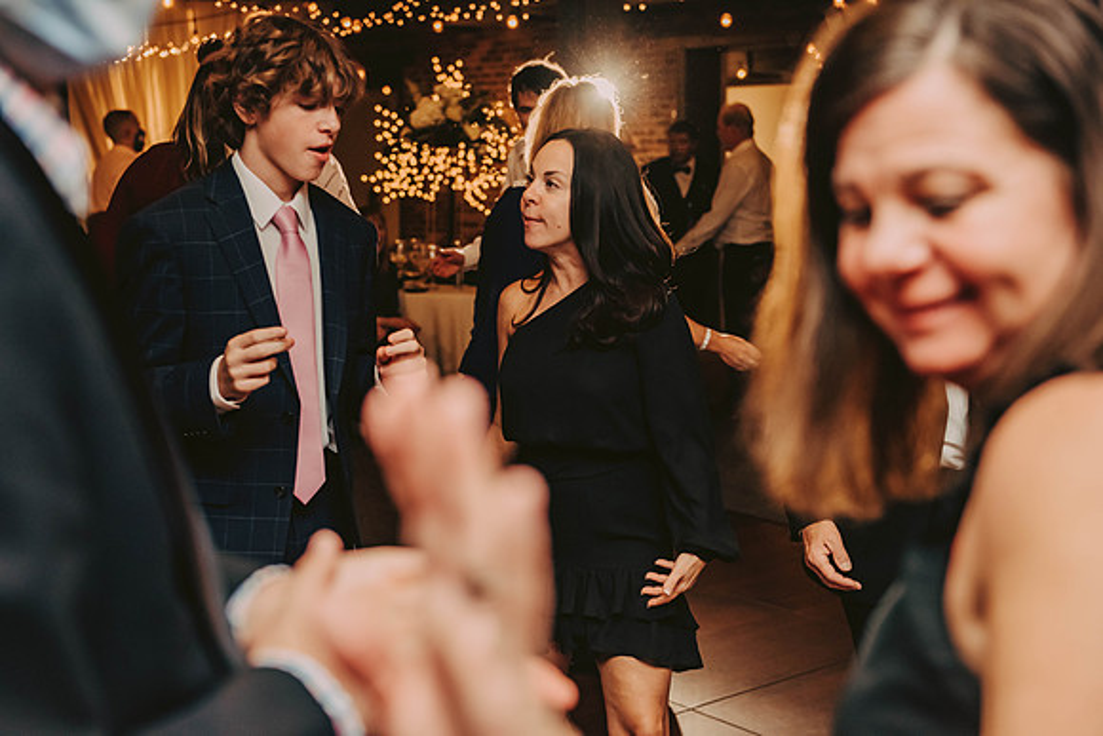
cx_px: 552
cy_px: 368
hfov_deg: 36.2
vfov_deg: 24.6
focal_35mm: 55
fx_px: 1685
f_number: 3.2
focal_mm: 55
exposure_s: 1/200
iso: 2000
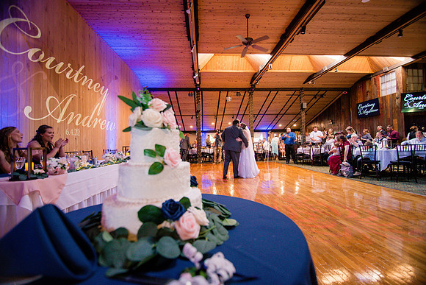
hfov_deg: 92.0
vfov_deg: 69.3
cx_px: 218
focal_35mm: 17
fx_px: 206
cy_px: 139
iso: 640
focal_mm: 17
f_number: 2.8
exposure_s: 1/125
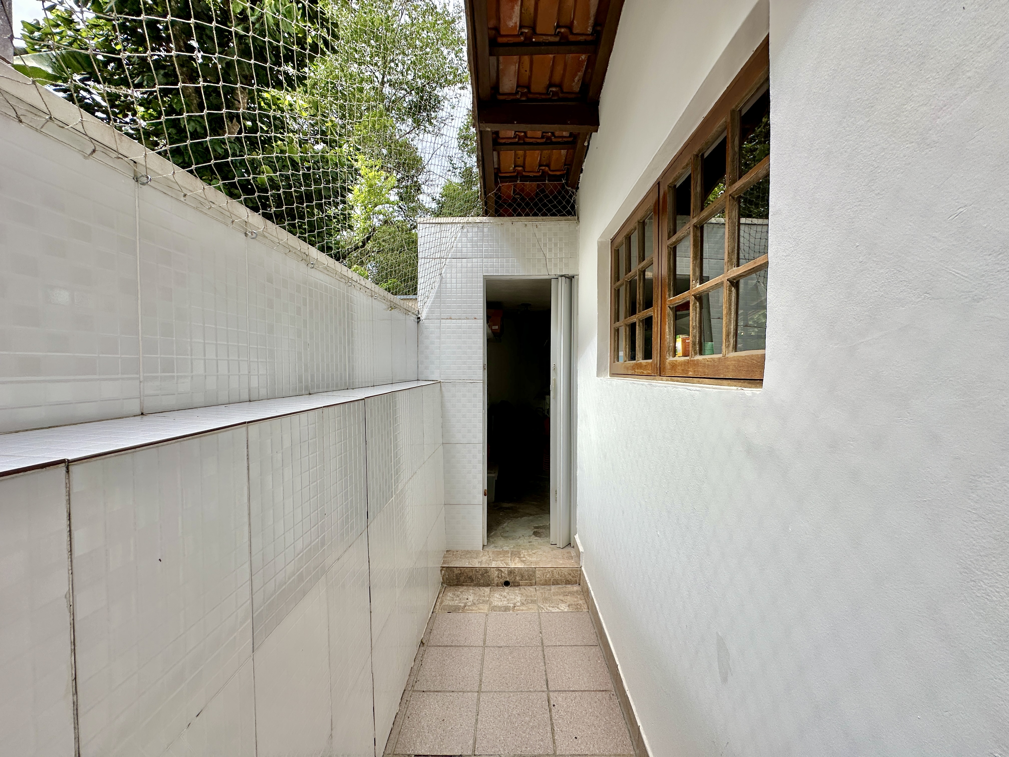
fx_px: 408
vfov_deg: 85.7
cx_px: 504
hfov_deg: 102.1
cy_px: 378
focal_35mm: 14
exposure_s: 1/1072
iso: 50
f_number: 2.2
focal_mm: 2.22
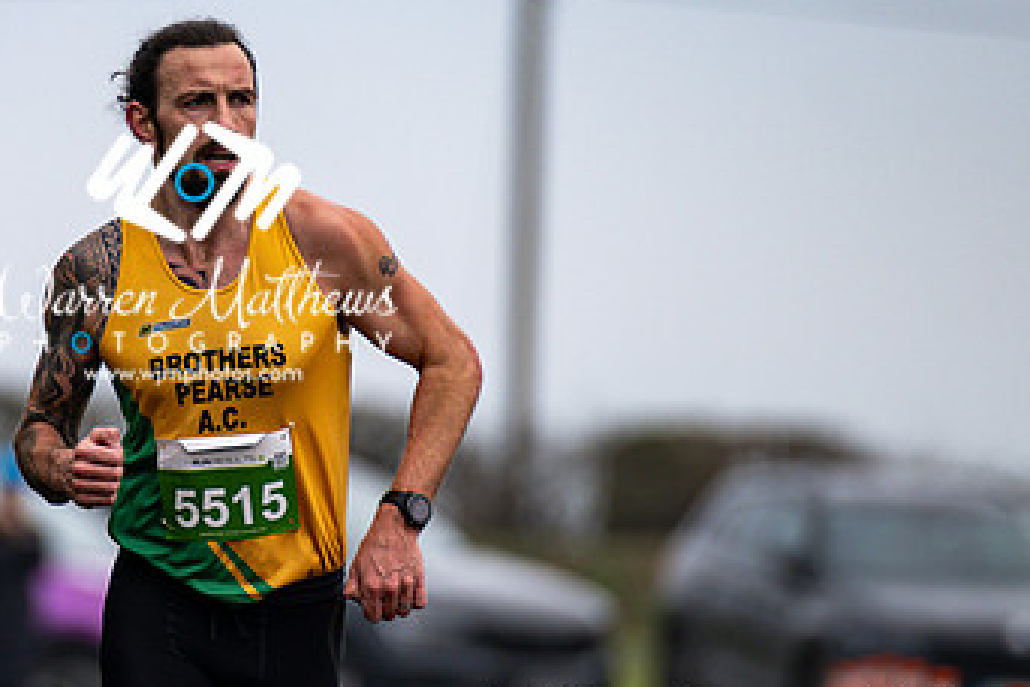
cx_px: 193
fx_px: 21829
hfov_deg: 2.7
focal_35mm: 763
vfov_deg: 1.8
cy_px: 247
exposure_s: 1/1600
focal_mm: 300
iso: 250
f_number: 2.8
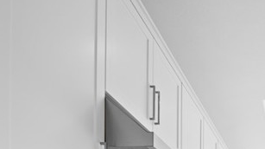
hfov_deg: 40.1
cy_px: 266
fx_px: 295
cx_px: 286
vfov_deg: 20.4
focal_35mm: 42
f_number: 4
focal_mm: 12
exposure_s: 1/25
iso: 100
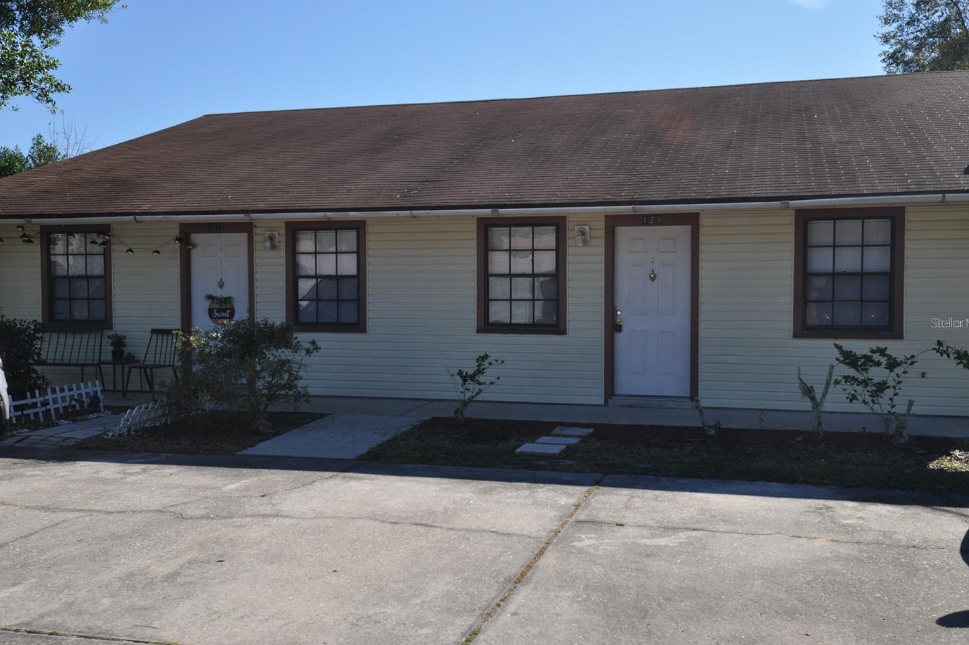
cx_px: 491
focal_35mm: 37
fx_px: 996
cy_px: 322
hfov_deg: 51.9
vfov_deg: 35.9
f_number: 9
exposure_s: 1/320
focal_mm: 24
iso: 200
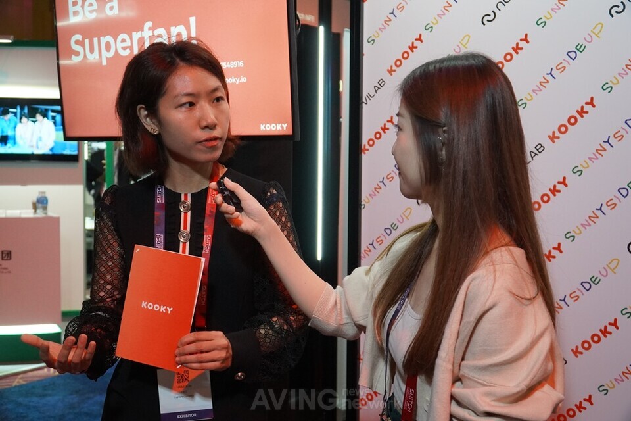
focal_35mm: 34
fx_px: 605
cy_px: 210
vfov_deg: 38.4
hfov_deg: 55.1
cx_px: 316
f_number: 4
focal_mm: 23
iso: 2500
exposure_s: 1/160
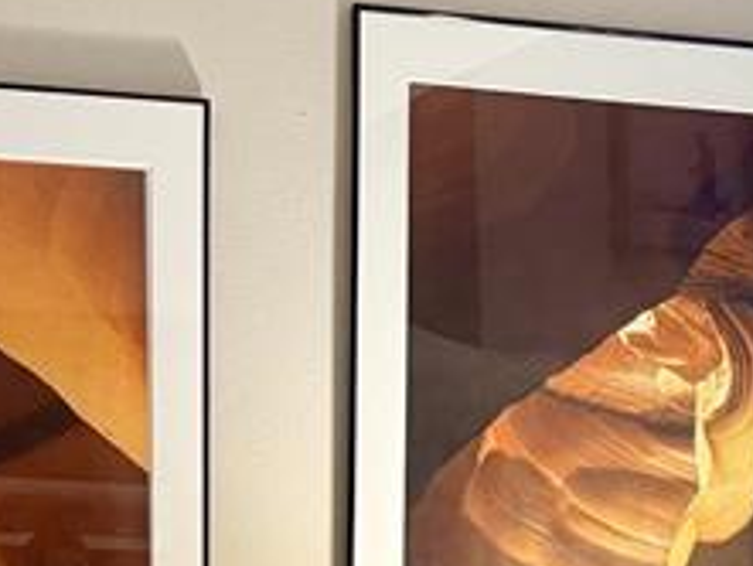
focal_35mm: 111
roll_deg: -0.6
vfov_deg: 12.8
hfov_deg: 17.3
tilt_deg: -3.2
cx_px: 743
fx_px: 2416
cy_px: 767
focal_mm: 6.76
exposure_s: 1/60
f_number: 1.78
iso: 500
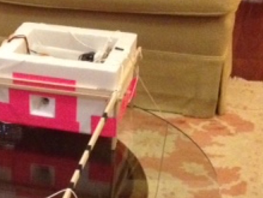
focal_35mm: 102
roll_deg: +1.4
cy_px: 157
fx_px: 775
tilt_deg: -31.6
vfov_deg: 14.4
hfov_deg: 18.8
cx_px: 7
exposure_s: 1/15
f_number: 2.4
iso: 640
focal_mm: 4.28
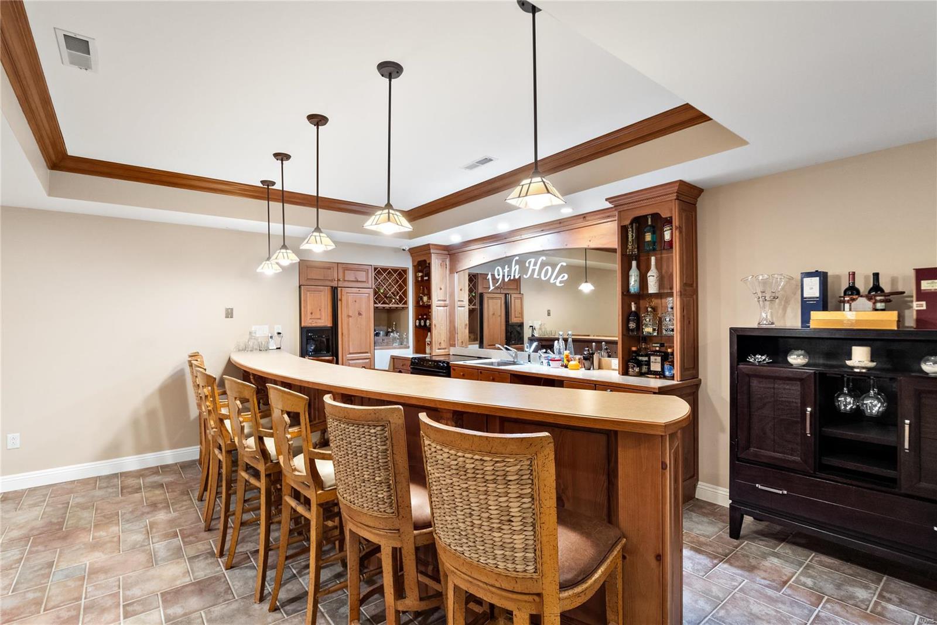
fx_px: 416
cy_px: 312
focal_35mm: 16
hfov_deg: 96.7
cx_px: 468
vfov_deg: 73.7
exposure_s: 1/13
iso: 400
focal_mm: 8
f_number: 8
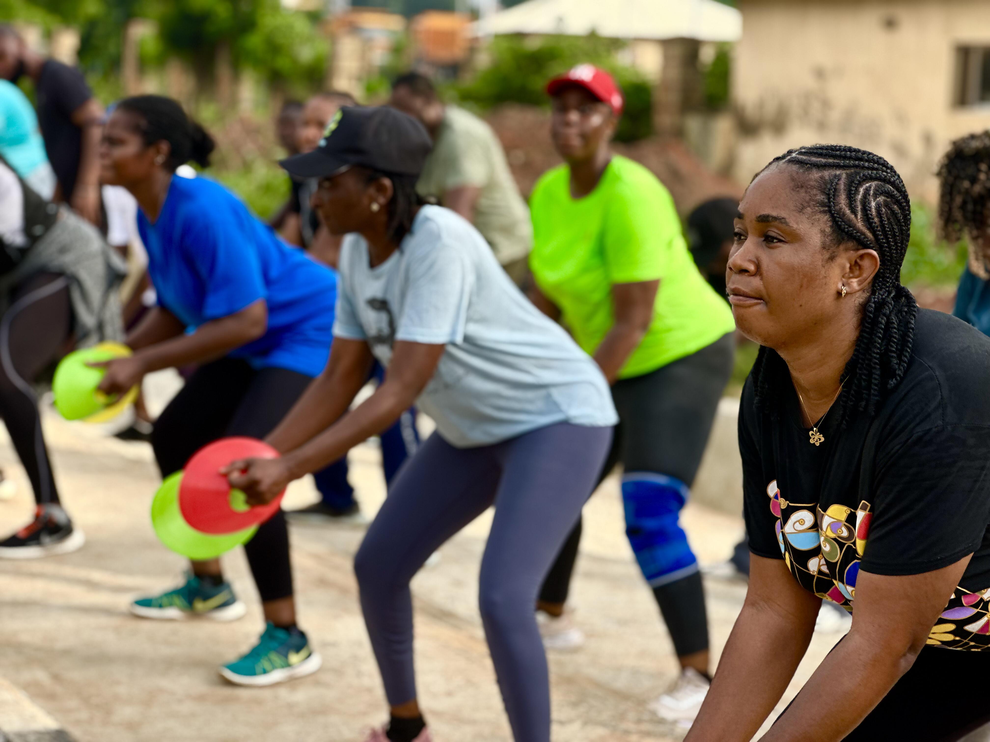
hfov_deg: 25.3
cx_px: 495
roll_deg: -2.7
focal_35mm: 77
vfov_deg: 19.1
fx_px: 2202
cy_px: 371
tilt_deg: -5.6
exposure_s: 1/121
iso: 25
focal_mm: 9
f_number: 2.8
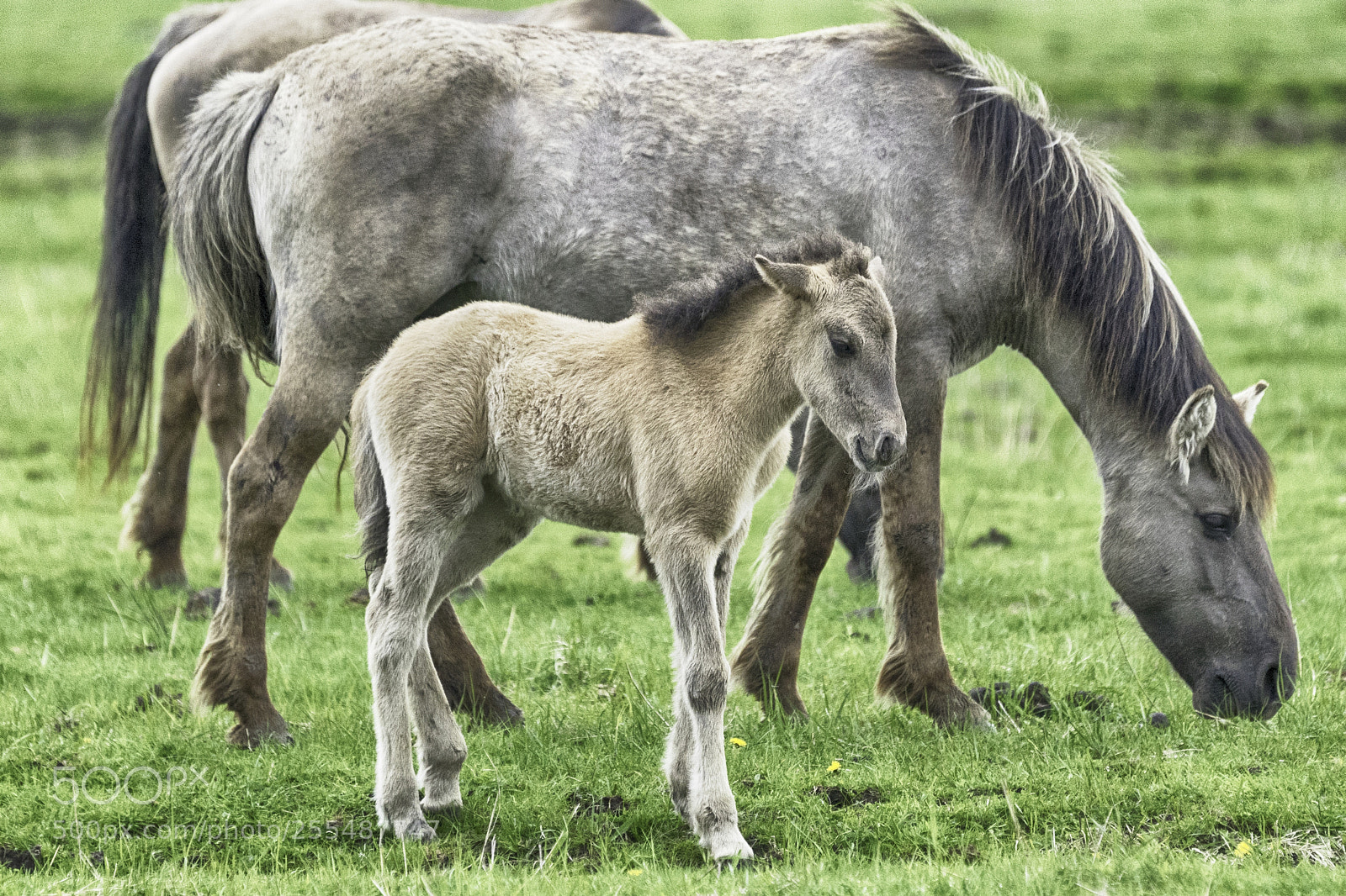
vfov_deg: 2.3
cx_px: 673
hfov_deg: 3.4
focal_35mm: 600
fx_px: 22427
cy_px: 448
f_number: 5.6
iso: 2000
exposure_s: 1/1000
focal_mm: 400
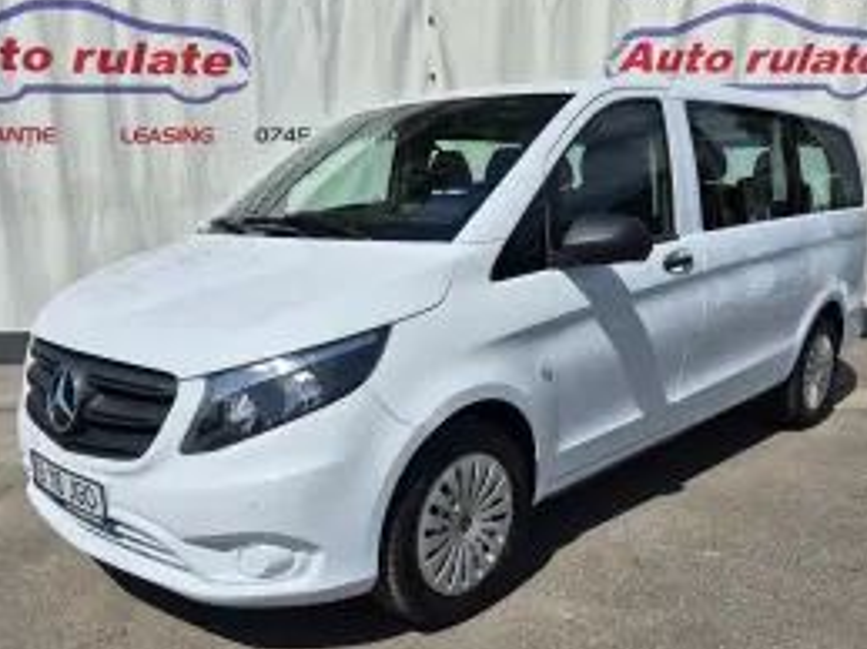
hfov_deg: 56.8
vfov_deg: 44.0
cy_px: 378
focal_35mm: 32
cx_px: 412
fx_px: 801
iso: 25
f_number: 1.8
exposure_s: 1/3760
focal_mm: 5.4
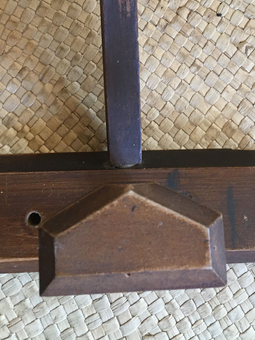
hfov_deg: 26.1
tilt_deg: -80.0
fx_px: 550
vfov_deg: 33.0
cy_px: 50
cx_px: 128
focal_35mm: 56
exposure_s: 1/33
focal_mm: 4.15
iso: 160
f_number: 2.2
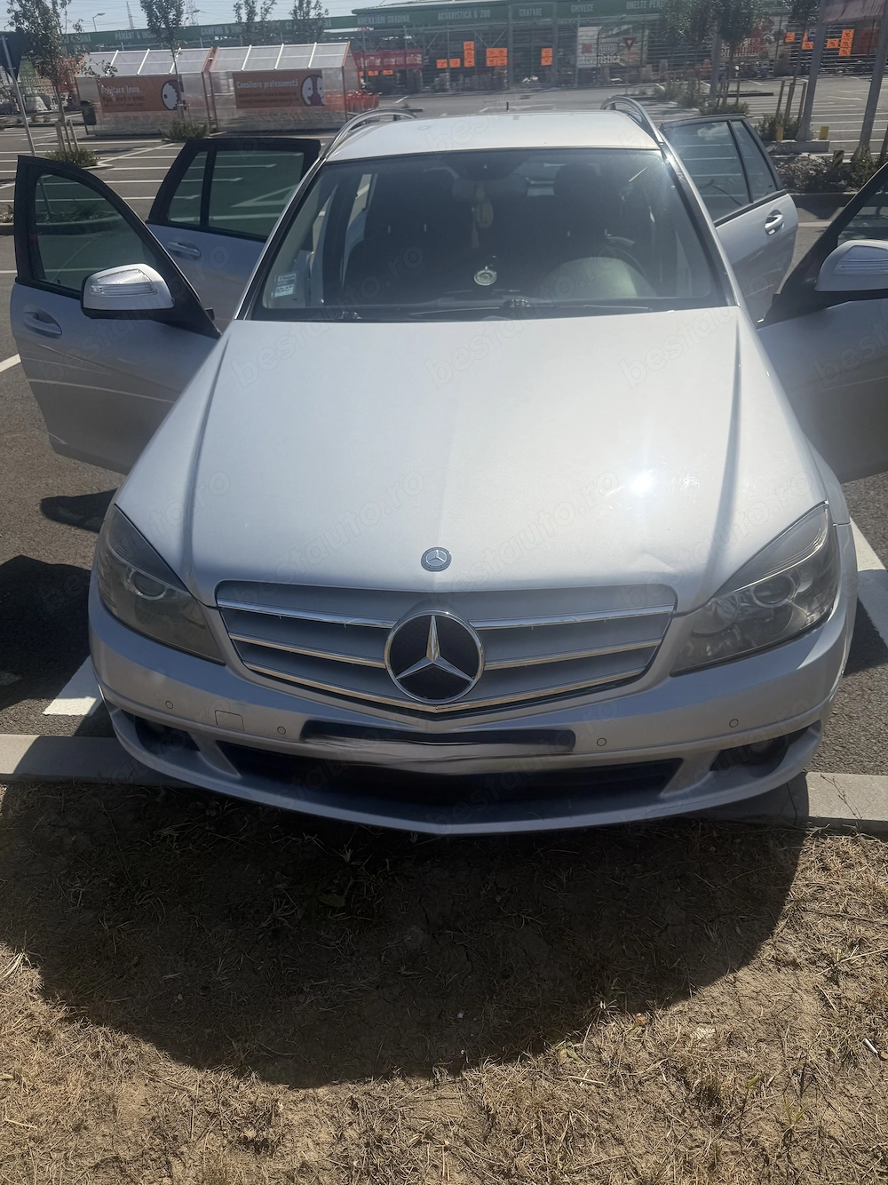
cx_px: 444
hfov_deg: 56.8
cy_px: 592
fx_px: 821
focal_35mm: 24
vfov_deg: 71.6
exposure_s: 1/14286
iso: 100
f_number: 1.78
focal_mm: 6.76
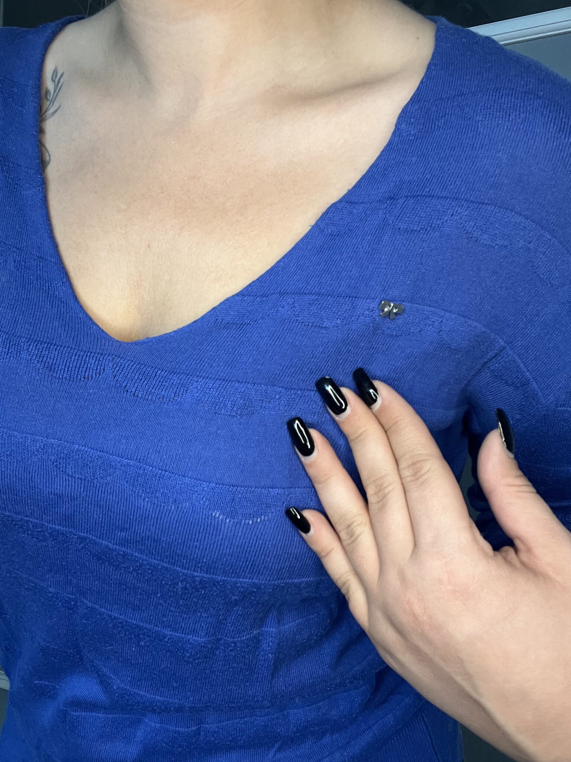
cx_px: 286
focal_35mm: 30
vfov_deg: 60.0
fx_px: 660
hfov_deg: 46.8
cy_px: 381
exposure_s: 1/50
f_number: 2.2
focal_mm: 2.71
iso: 125
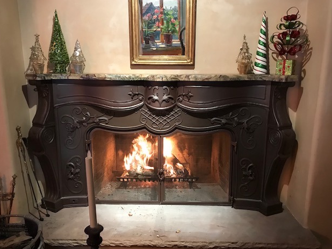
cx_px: 164
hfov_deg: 61.7
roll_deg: +0.2
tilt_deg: -10.9
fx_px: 278
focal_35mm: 29
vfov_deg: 48.2
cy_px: 123
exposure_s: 1/9
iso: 100
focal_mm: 3.99
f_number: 1.8
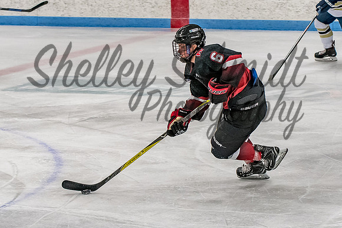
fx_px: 1850
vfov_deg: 7.1
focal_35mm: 195
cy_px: 74
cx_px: 191
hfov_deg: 10.6
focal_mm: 70
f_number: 3.5
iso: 1600
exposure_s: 1/800
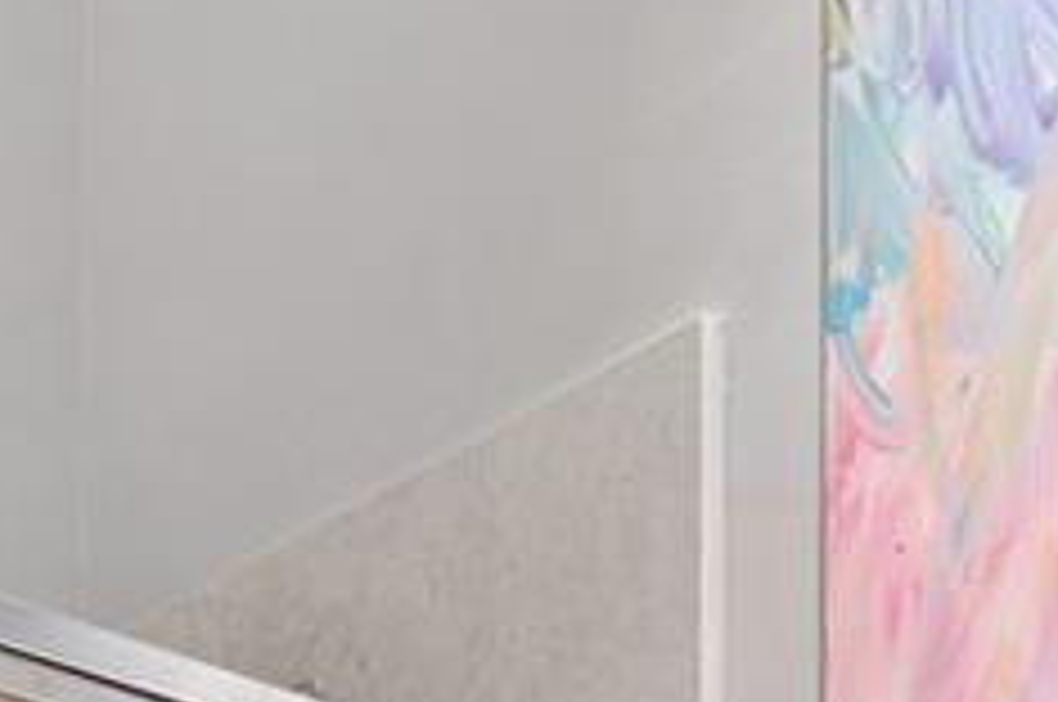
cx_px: 999
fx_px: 3199
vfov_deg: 10.0
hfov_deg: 18.4
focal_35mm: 109
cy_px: 1973
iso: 200
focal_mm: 16
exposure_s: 1.3
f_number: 8
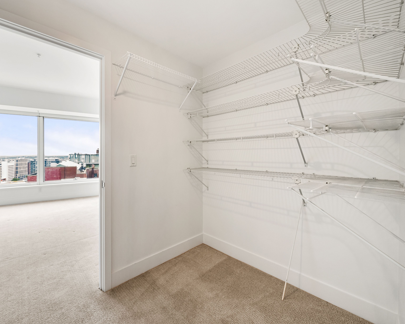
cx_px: 171
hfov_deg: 99.9
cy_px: 158
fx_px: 168
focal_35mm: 14
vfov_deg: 88.0
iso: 800
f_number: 8
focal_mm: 12
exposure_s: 1/25
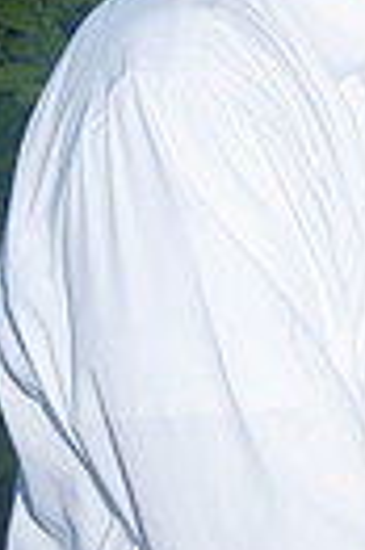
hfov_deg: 6.3
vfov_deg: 9.5
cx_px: 573
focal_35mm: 216
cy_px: 176
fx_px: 3293
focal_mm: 42
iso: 200
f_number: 9
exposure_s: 1/125
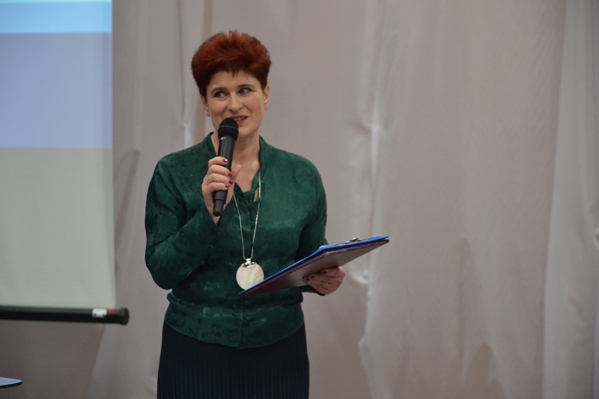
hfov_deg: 13.0
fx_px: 2620
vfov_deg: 8.7
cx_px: 300
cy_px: 200
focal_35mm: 158
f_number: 5.6
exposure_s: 1/60
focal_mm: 105
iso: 1400
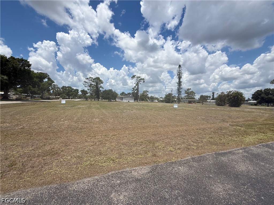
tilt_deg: -0.3
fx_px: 111
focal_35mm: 14
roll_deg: -2.1
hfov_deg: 102.1
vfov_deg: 85.7
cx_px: 137
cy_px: 102
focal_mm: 2.22
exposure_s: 1/4149
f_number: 2.2
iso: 50
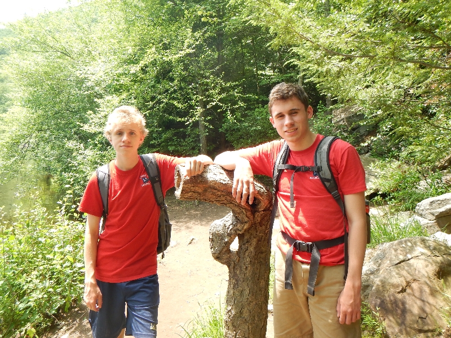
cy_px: 169
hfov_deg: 63.4
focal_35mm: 28
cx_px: 226
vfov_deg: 49.7
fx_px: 365
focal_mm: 5
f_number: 3.9
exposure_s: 1/125
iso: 125
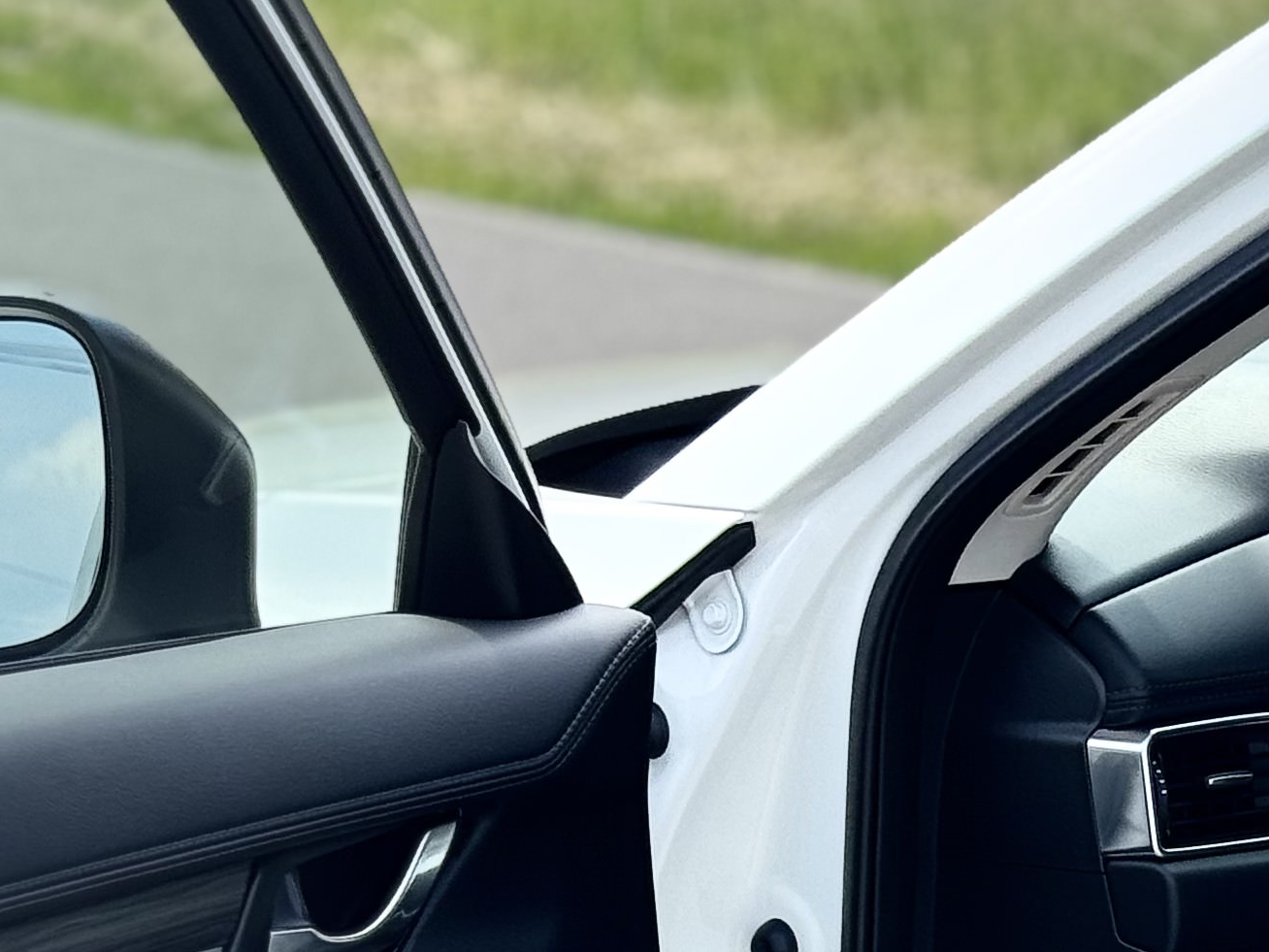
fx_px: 5426
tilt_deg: -11.9
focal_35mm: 148
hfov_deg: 13.1
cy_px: 900
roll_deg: -0.8
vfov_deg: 10.0
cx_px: 1301
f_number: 1.78
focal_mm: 6.76
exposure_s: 1/1637
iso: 64
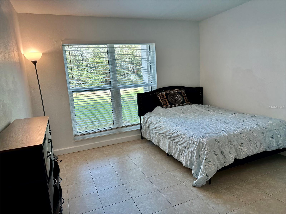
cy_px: 107
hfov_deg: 71.6
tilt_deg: -9.0
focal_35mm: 24
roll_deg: +3.4
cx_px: 143
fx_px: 198
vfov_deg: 56.8
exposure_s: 1/120
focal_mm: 6.86
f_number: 1.78
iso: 64
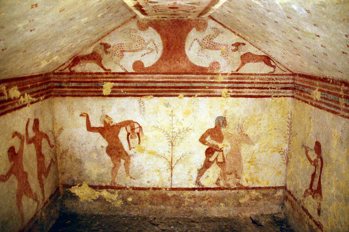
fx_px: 262
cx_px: 174
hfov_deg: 67.4
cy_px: 116
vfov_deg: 47.9
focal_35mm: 27
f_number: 3.5
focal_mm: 18
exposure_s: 1/20
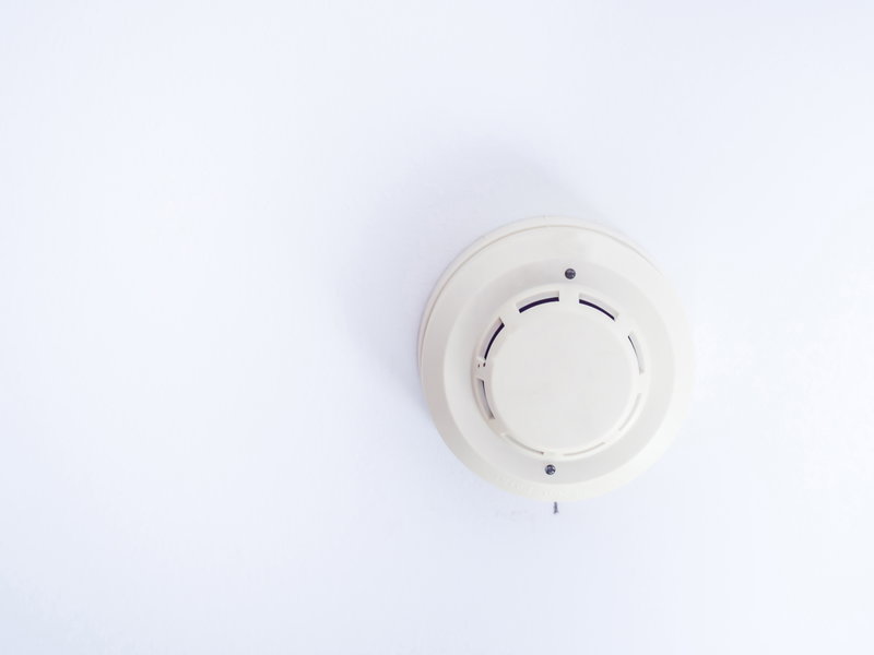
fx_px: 2020
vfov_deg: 18.4
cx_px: 437
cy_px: 328
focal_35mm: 80
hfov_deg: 24.4
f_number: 4
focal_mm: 40
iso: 200
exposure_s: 1/100
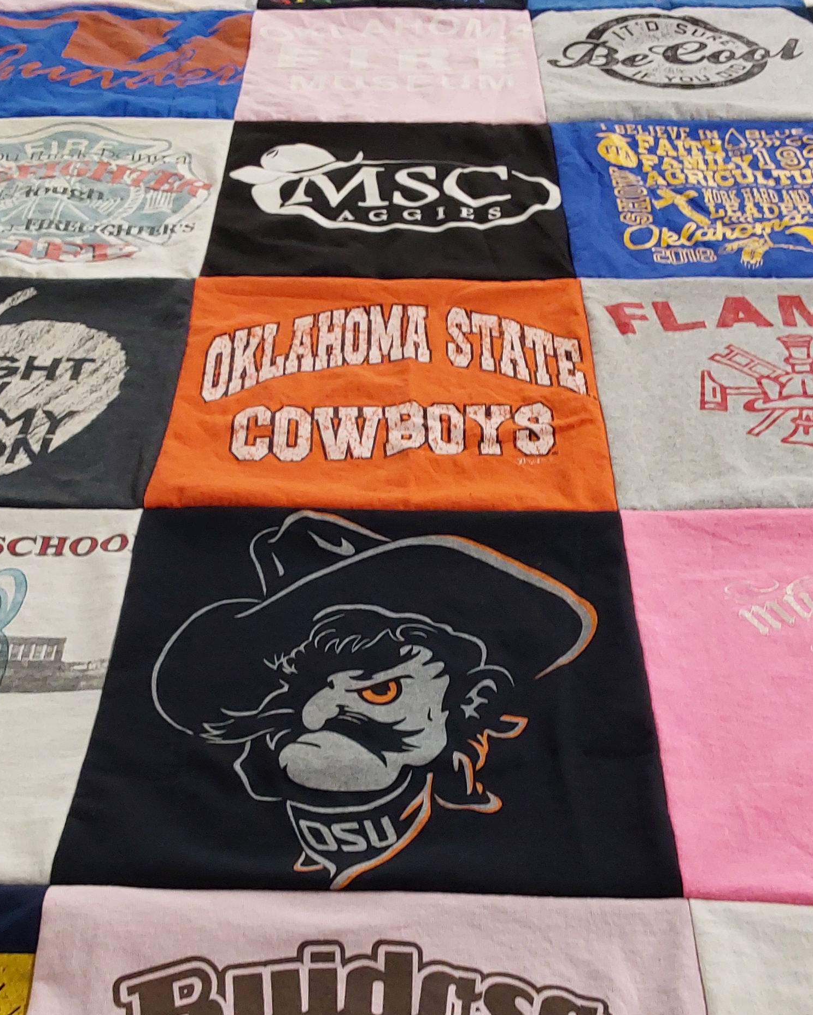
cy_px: 588
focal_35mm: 48
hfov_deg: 31.4
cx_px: 371
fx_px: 1443
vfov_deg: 38.7
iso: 100
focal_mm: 2.91
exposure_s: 1/60
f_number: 1.9
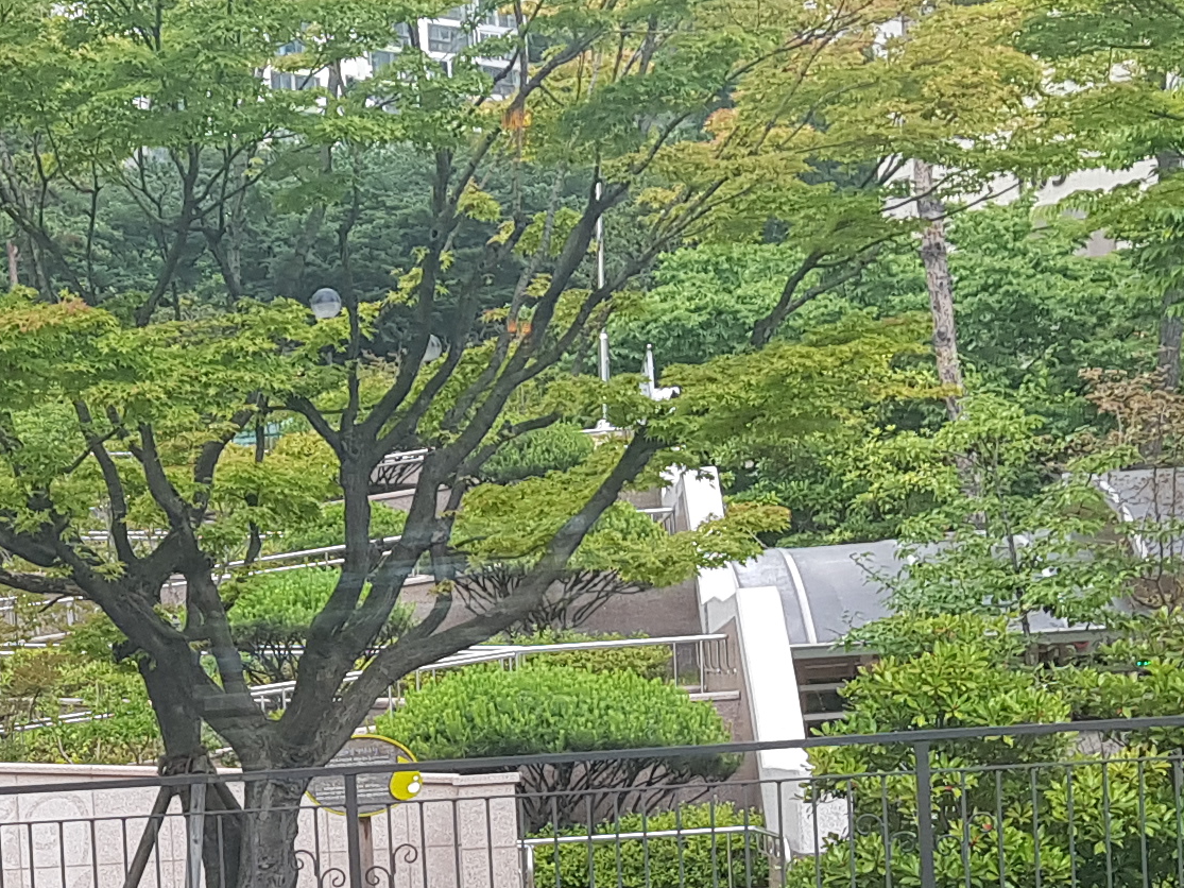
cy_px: 1042
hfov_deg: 20.3
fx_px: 3215
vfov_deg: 15.2
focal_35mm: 94
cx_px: 45
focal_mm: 4.2
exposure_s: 1/398
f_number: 1.7
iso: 40
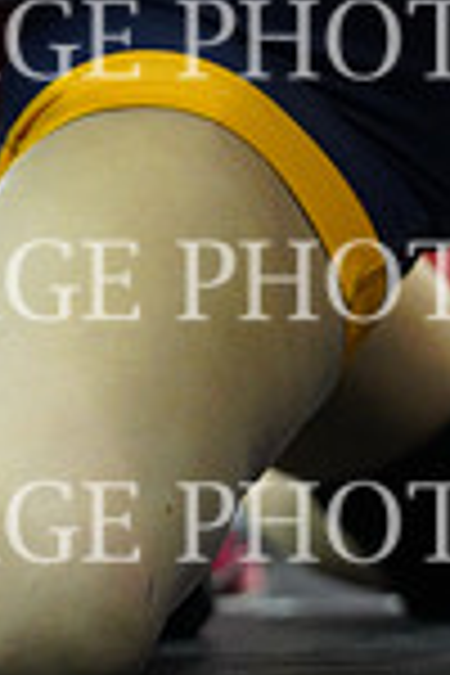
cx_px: 146
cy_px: -324
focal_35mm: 194
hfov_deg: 7.1
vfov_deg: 10.3
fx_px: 3637
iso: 6400
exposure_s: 1/1250
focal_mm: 50
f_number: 2.8
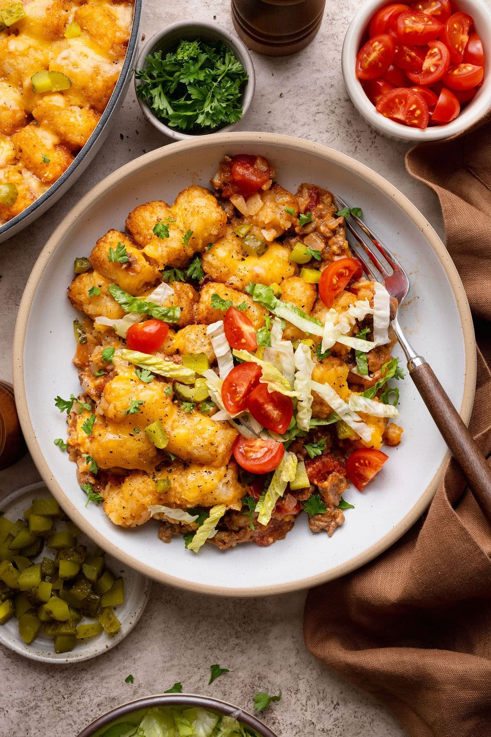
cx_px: 246
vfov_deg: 35.6
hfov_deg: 24.2
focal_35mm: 56
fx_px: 1146
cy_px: 368
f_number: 13
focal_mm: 56
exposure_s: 1/200
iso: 640
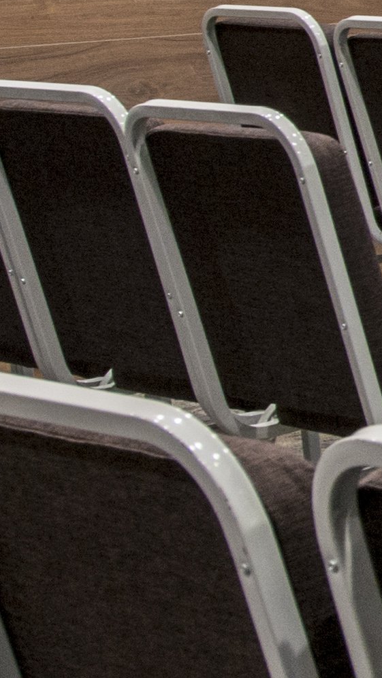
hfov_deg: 6.4
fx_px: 2646
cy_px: -99
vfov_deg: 14.2
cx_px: 1645
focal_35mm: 147
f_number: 9
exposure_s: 1/10
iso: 500
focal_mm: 19
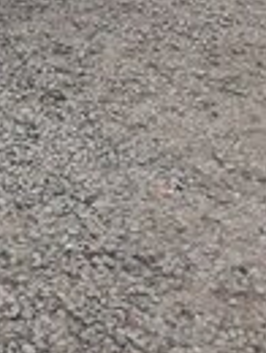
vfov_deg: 17.4
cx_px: -179
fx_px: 1052
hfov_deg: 13.3
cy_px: -157
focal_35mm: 103
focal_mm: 3.6
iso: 40
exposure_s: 1/50
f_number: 1.9
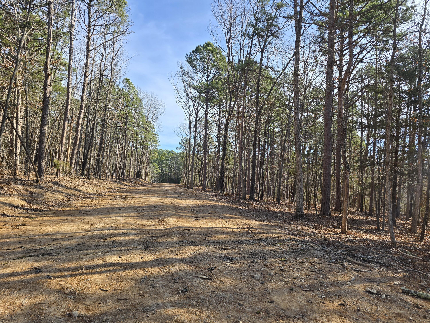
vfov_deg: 58.9
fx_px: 286
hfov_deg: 73.9
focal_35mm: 23
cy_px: 162
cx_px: 215
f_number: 1.7
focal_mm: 6.3
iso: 12
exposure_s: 1/439
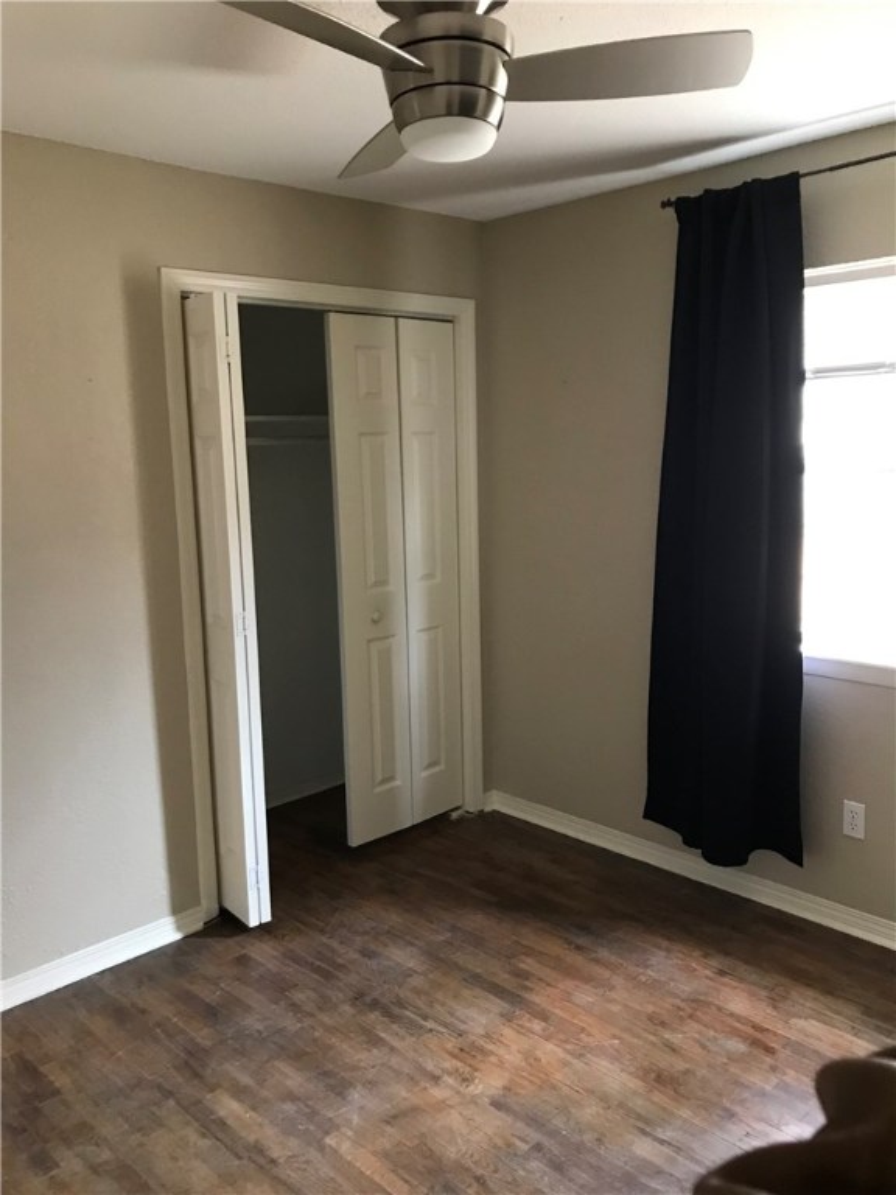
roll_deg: +1.2
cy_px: 598
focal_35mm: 28
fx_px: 966
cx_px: 448
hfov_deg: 49.7
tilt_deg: -6.9
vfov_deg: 63.4
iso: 80
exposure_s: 1/15
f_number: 1.8
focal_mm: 3.99
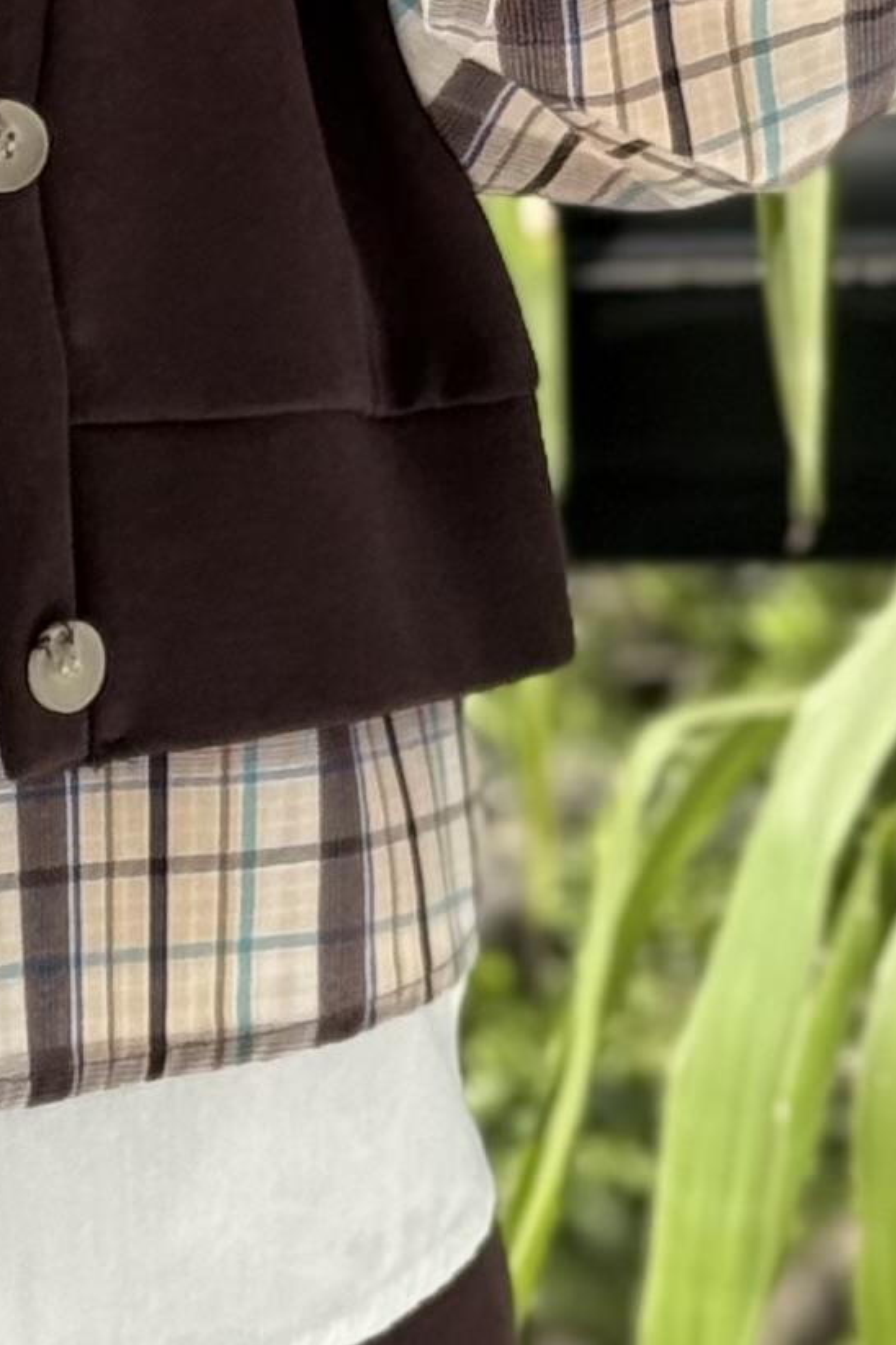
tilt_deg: -21.0
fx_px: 9146
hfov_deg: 5.6
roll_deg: +2.6
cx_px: -181
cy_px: 285
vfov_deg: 8.4
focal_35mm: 245
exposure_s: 1/706
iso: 100
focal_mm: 6.76
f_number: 1.78
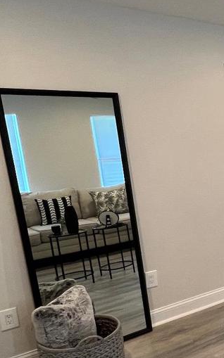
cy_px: 203
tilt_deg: -11.2
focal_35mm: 39
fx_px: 381
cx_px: 371
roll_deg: +0.4
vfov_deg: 50.2
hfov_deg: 23.1
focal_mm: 1.57
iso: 200
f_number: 1.8
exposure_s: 1/60
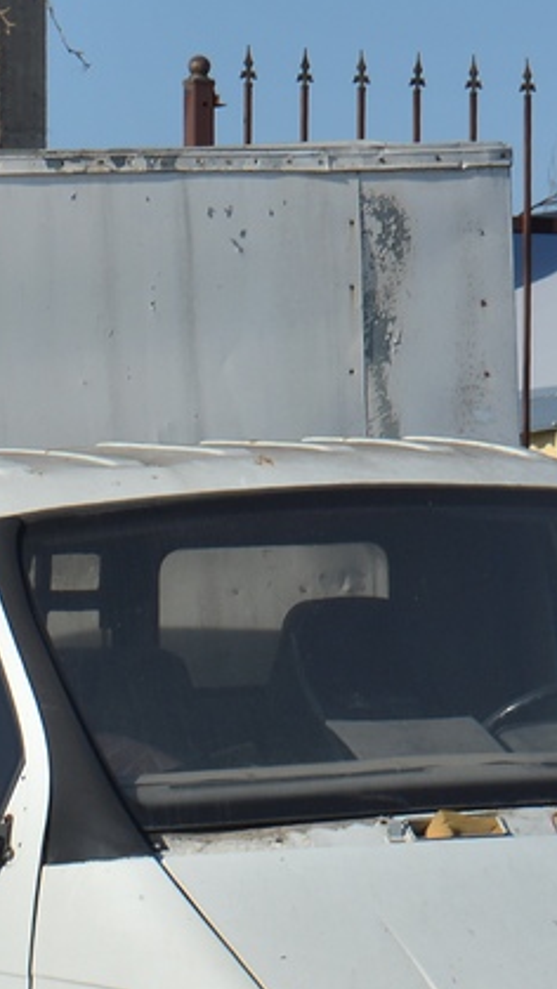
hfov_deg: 3.6
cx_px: 144
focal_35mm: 338
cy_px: 705
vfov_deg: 6.4
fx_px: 8853
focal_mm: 75
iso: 100
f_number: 9
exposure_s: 1/320
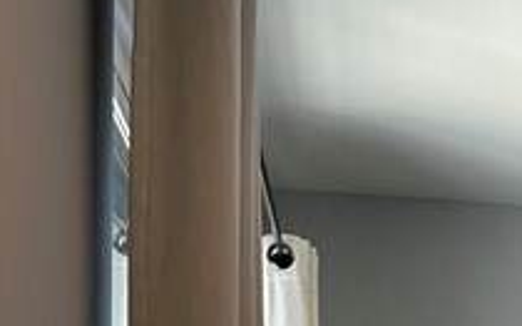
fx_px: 1763
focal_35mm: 124
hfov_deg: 15.4
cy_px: 814
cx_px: 813
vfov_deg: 9.3
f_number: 1.78
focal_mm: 6.86
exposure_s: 1/125
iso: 50
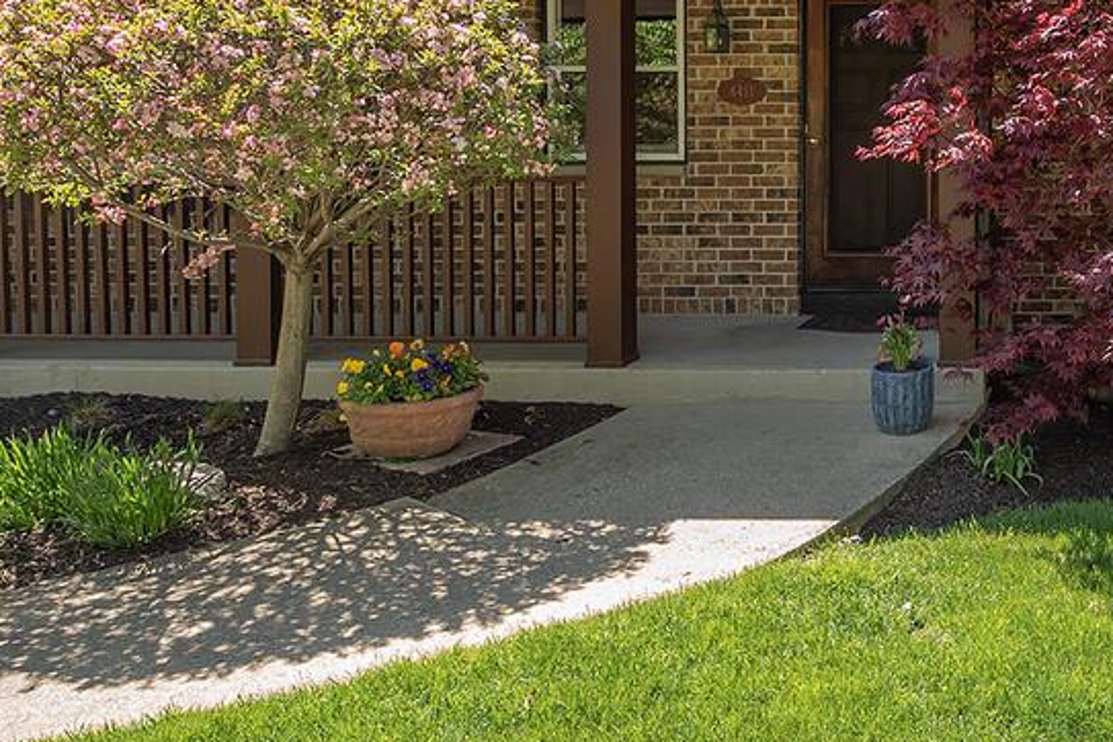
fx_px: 1020
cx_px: 812
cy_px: -63
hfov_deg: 55.0
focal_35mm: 33
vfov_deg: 34.8
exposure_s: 1/125
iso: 160
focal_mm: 14
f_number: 6.3
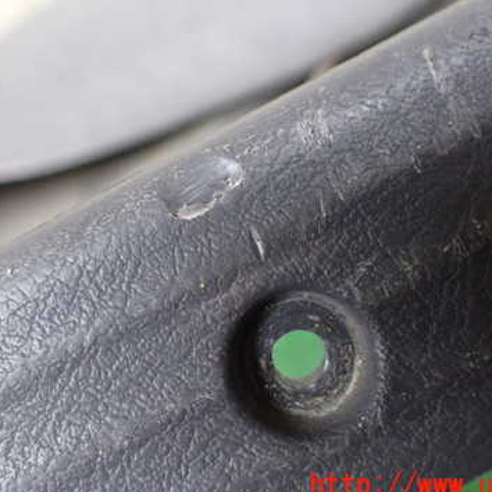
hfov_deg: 37.5
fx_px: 724
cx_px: 207
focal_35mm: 45
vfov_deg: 37.4
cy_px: 190
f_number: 2.3
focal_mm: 5.4
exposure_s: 1/125
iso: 800
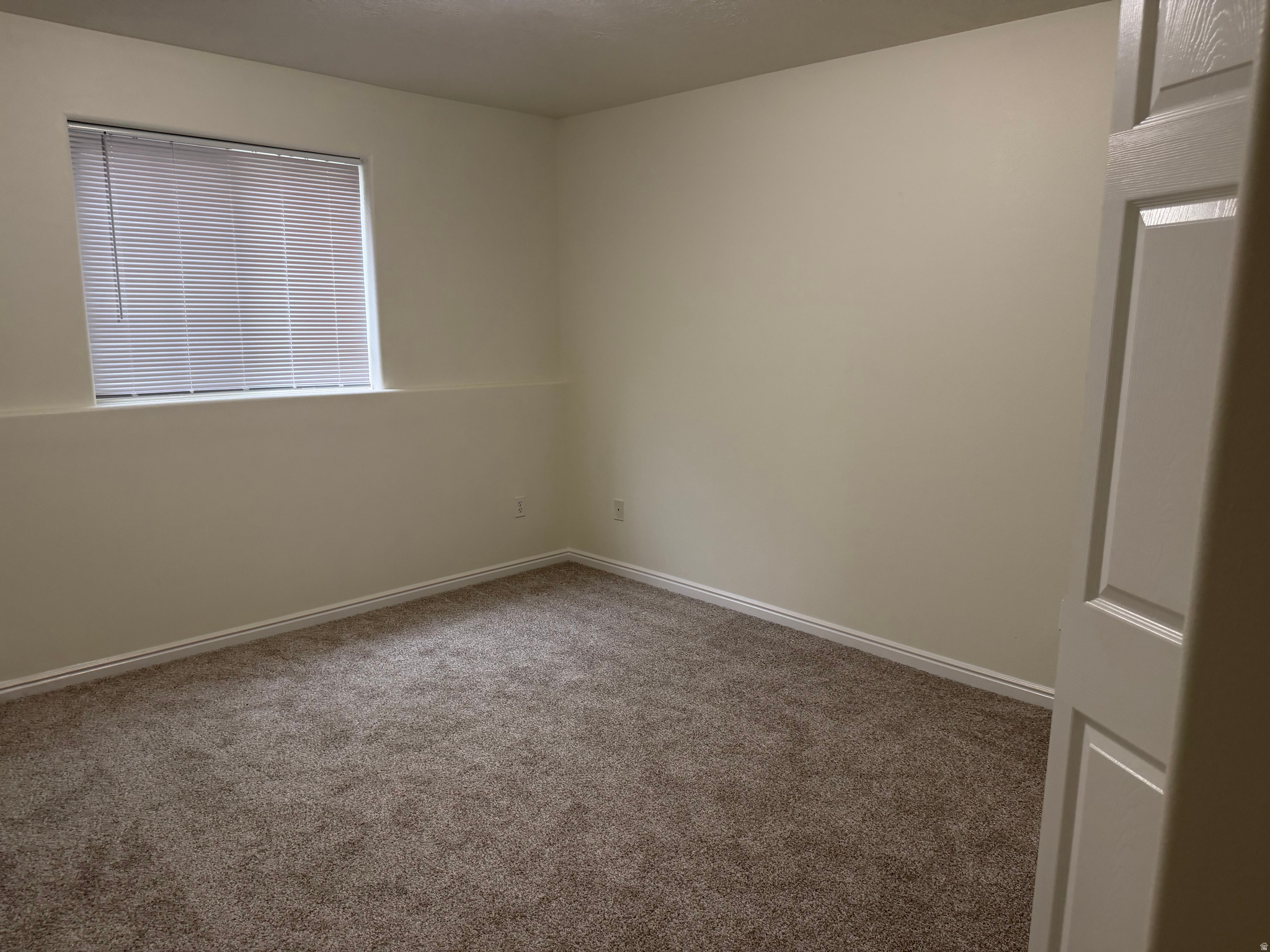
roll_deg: +0.3
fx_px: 881
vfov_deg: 56.8
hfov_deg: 71.6
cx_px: 635
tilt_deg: -7.9
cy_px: 476
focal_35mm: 24
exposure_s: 1/120
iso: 200
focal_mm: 6.76
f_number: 1.78
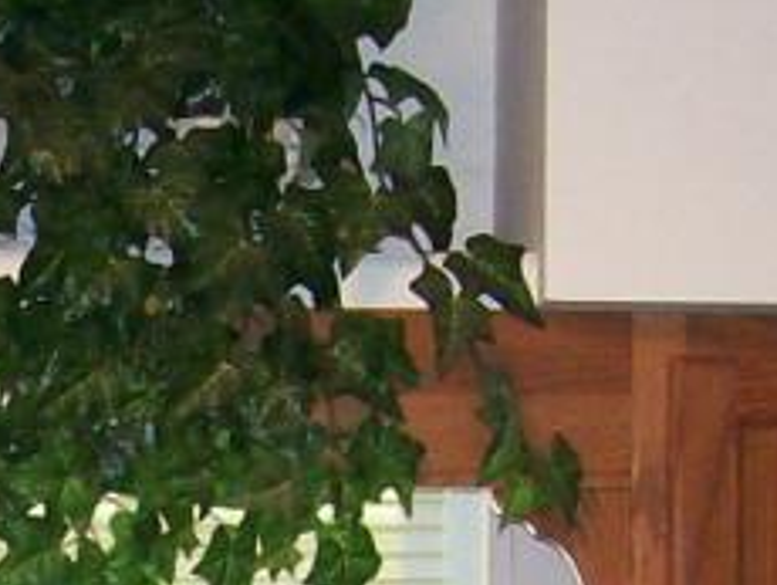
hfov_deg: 9.5
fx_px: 4494
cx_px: -503
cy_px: 1129
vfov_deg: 7.2
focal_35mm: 200
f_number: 2.7
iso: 140
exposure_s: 1/64
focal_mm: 6
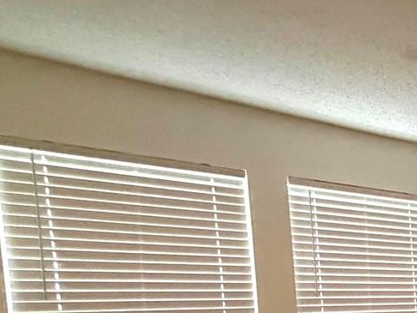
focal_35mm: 46
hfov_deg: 26.3
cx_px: 661
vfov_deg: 29.1
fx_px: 554
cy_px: 328
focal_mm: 2.2
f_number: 2.2
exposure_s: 1/60
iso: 640
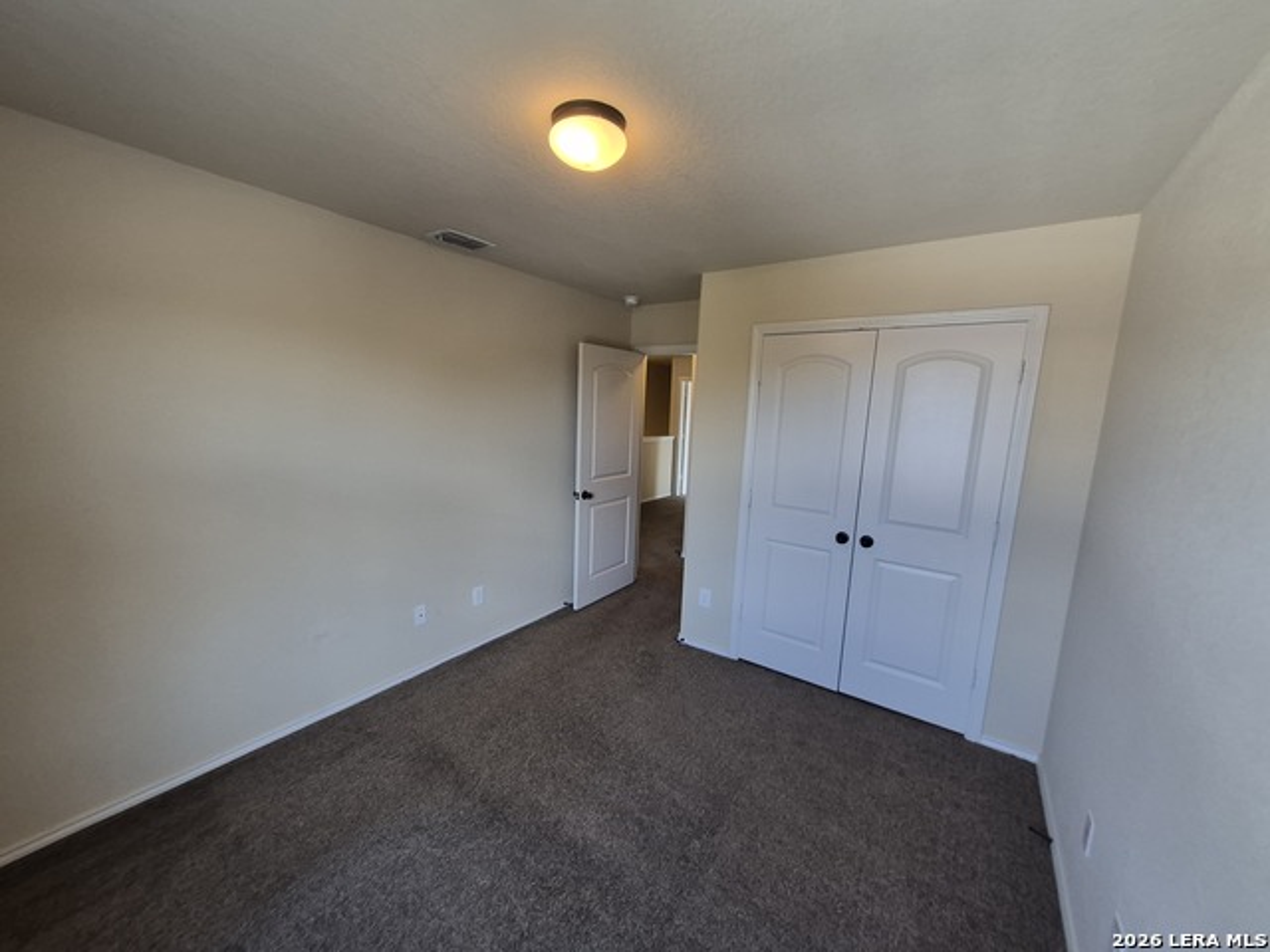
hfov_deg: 106.2
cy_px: 476
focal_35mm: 13
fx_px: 477
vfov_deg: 89.9
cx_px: 635
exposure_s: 1/60
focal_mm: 1.74
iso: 200
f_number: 2.2
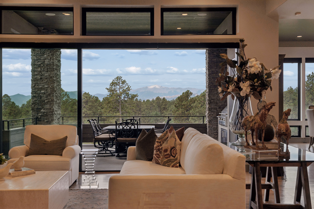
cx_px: 157
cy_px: 104
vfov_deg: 32.6
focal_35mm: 41
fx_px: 358
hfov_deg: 47.4
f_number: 11
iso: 500
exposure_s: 1/200
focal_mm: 41
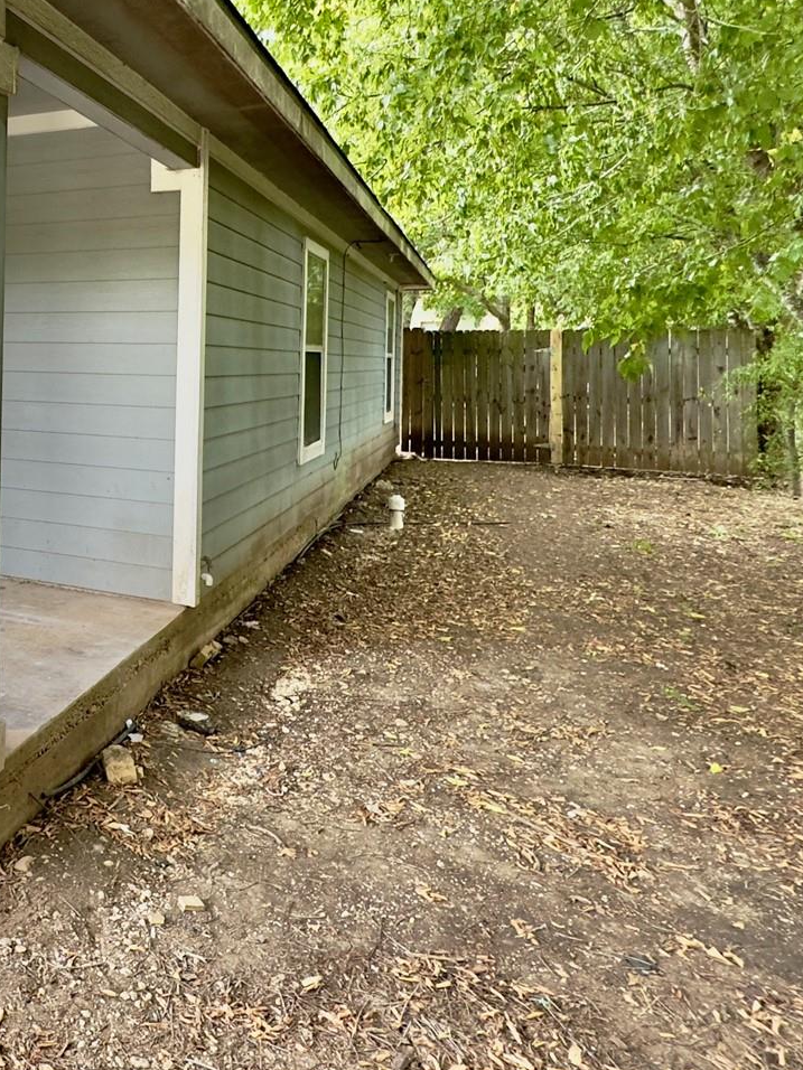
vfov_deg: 58.7
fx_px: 928
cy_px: 365
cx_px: -48
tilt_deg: -1.5
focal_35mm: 30
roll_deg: -1.3
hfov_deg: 39.6
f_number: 2.2
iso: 50
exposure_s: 1/99
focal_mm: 2.22
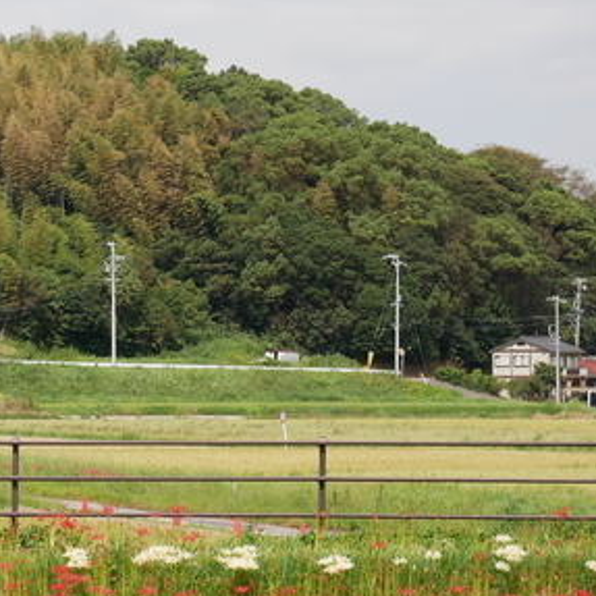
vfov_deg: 10.7
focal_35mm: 163
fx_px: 3175
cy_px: 227
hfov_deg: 10.6
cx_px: 23
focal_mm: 44
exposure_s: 1/400
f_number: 9
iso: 200
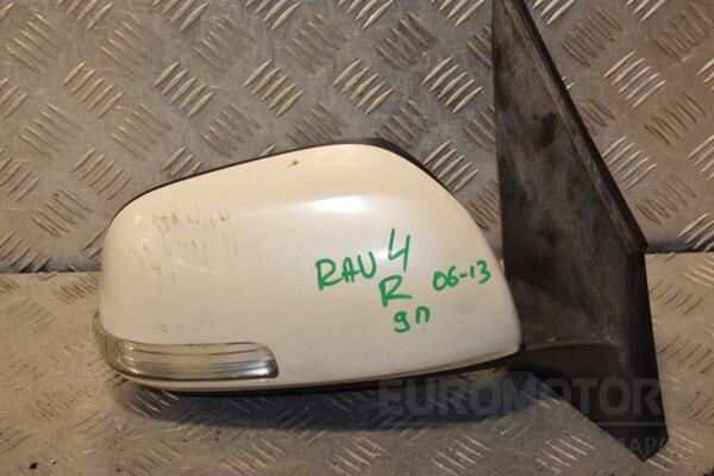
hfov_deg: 26.0
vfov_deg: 17.5
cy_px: 238
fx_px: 1547
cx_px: 357
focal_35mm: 78
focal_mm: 52
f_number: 10
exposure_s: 1/200
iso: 800
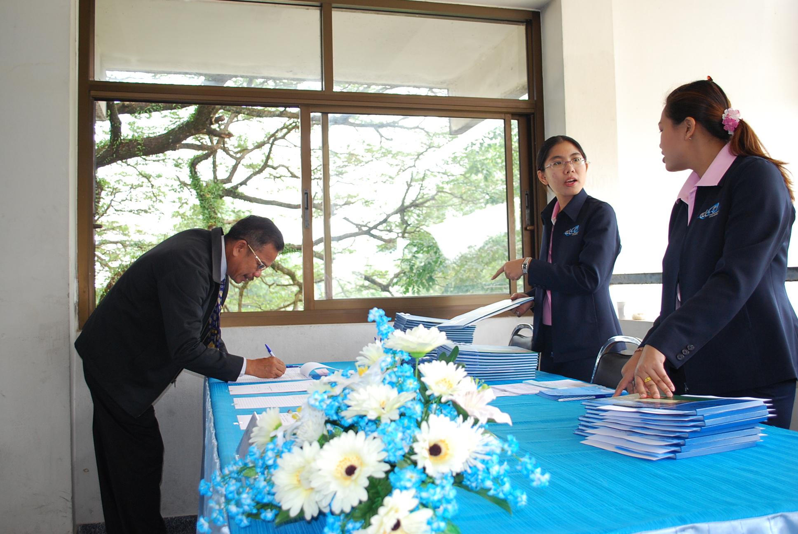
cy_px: 267
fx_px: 732
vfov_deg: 40.1
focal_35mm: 33
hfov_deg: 57.2
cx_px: 399
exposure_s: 1/50
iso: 400
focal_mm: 22
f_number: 4
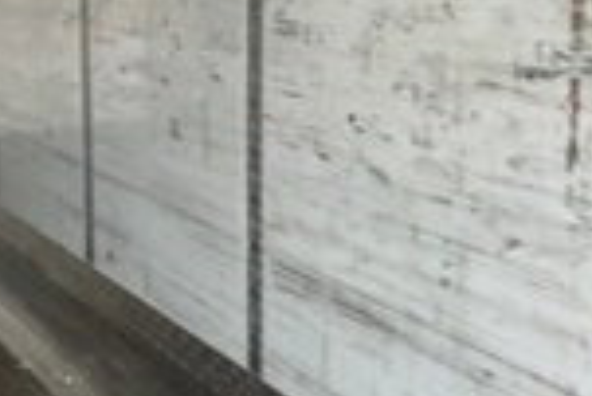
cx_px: 251
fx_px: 1317
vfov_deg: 17.1
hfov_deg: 25.3
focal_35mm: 80
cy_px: 200
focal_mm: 3
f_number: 1.8
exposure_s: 1/60
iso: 80
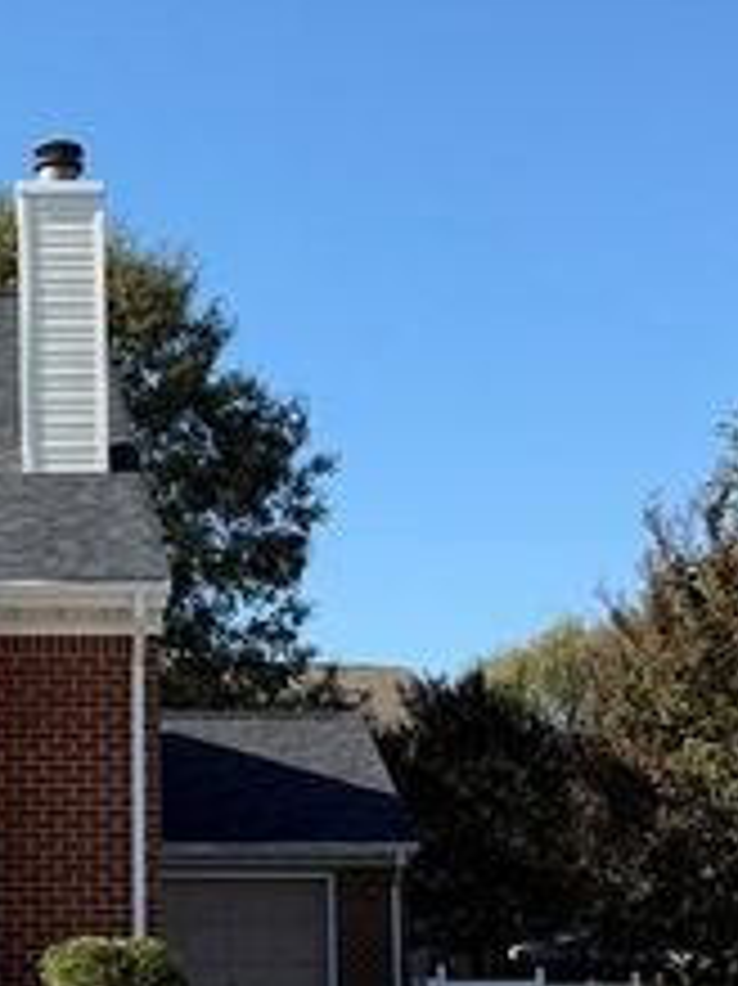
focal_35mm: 73
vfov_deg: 26.3
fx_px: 2077
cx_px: 68
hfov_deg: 19.8
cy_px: 745
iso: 80
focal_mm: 6.76
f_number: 1.78
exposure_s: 1/3425
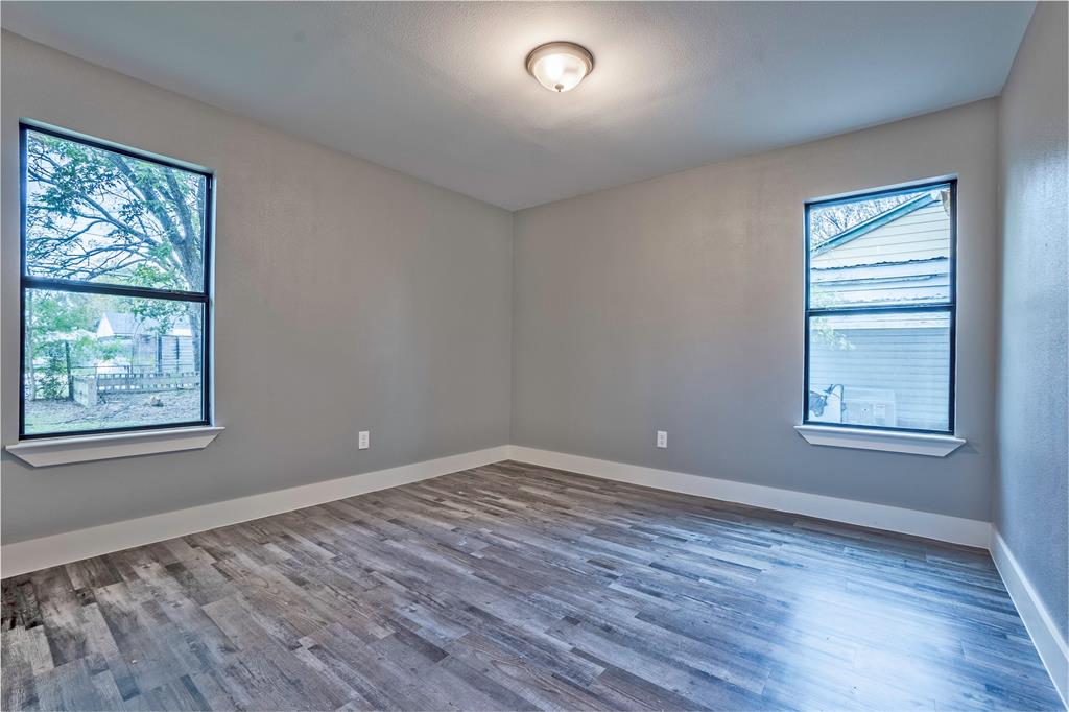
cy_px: 356
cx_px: 534
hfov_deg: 100.4
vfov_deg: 77.3
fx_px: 445
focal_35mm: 15
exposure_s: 1/20
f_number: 11
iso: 200
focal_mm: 10
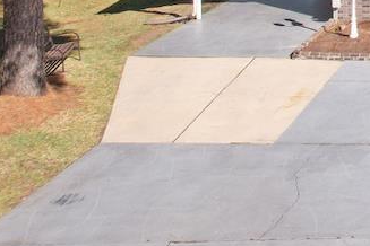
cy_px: -208
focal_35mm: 86
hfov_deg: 19.1
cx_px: 627
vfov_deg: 14.0
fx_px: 884
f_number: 2.8
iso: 110
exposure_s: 1/50
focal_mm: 8.38
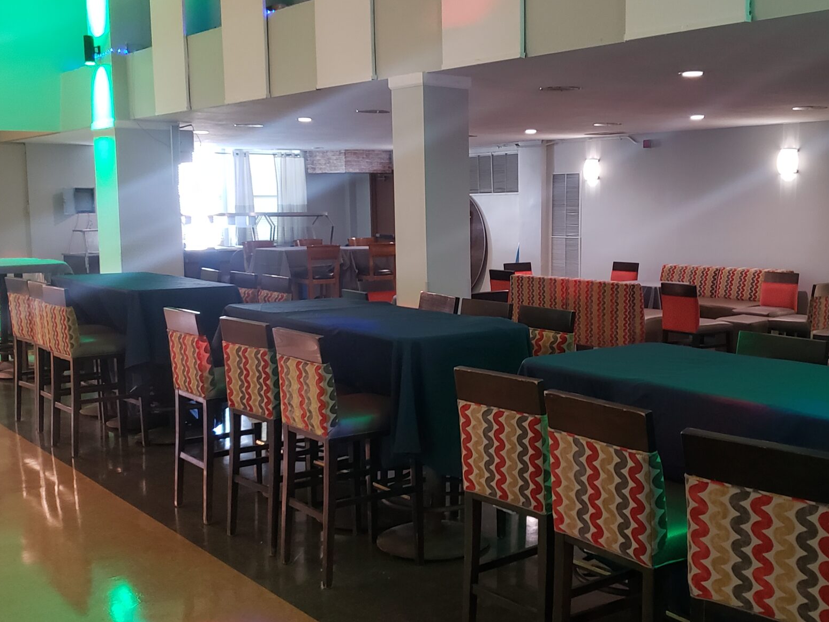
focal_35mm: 43
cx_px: 509
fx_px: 1030
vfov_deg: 33.6
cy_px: 331
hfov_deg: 43.6
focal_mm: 4.3
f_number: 1.5
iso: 250
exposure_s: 1/10
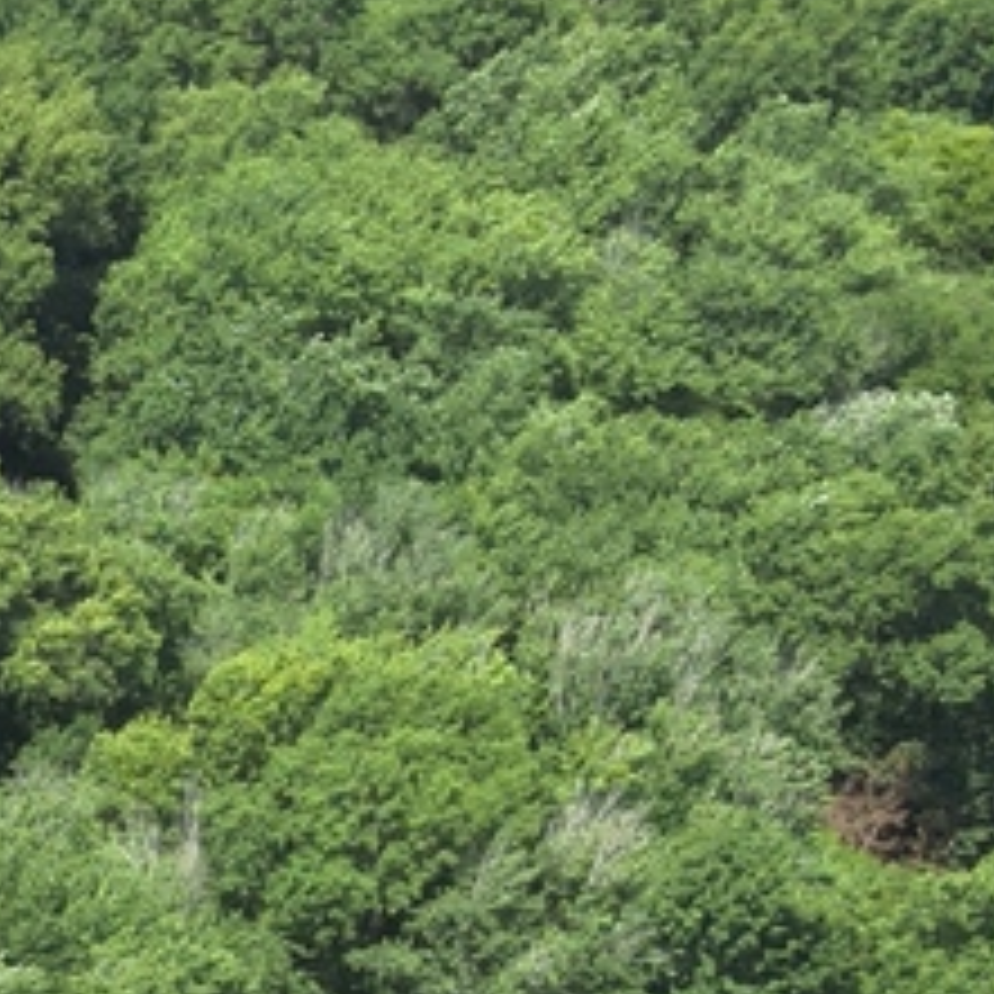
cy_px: 2312
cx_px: -1250
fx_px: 4483
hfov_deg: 11.0
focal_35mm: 138
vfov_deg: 10.9
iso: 100
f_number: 2.8
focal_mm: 4.4
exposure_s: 1/800
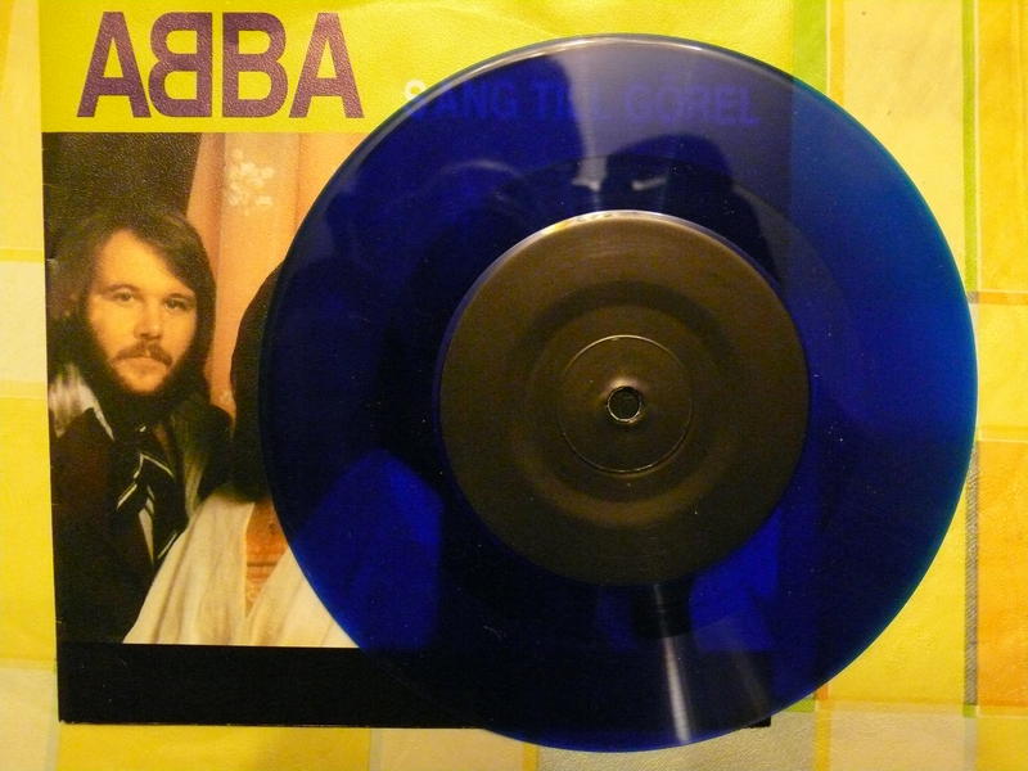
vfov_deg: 36.0
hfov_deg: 46.8
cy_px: 386
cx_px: 514
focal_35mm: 40
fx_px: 1188
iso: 800
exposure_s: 1/25
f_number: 2.8
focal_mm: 8.5
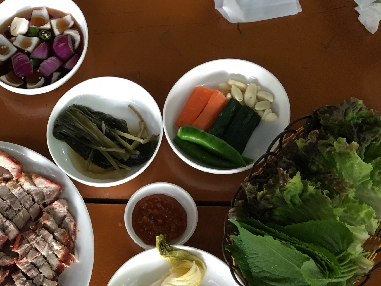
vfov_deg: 25.8
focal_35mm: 55
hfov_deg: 33.4
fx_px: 605
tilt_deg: -67.1
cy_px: 254
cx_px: 49
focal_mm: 4.15
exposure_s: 1/15
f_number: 2.2
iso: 50
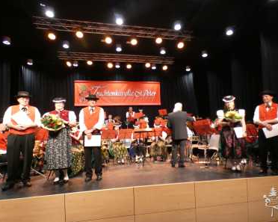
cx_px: 145
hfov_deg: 77.6
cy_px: 111
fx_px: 173
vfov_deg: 65.5
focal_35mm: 21
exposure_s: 1/60
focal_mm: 3.6
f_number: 2.8
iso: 640
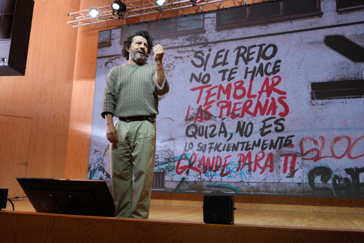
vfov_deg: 39.6
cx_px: 182
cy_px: 122
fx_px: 337
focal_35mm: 33
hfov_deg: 56.8
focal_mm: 33.3
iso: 1000
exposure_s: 1/100
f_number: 5
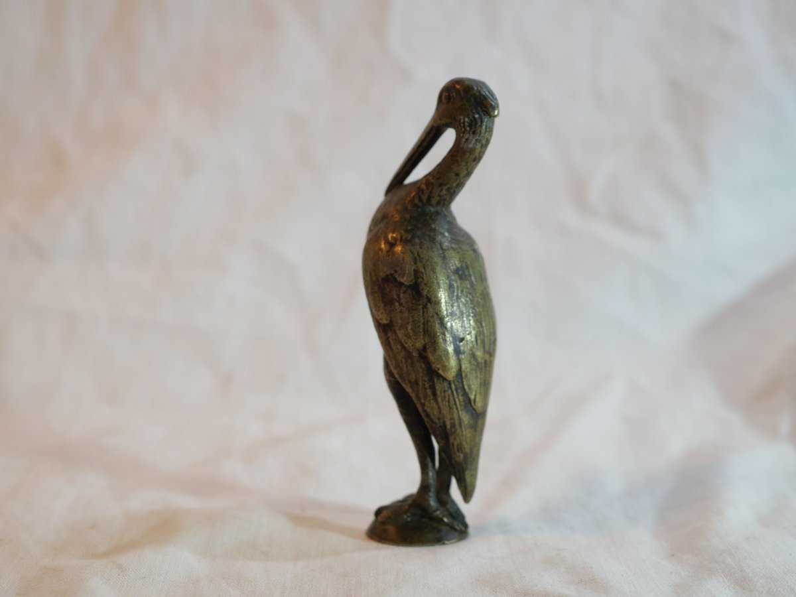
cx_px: 398
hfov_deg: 32.2
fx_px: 1380
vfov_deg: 24.4
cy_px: 298
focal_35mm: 60
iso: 200
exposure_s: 1/160
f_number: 4
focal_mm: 30
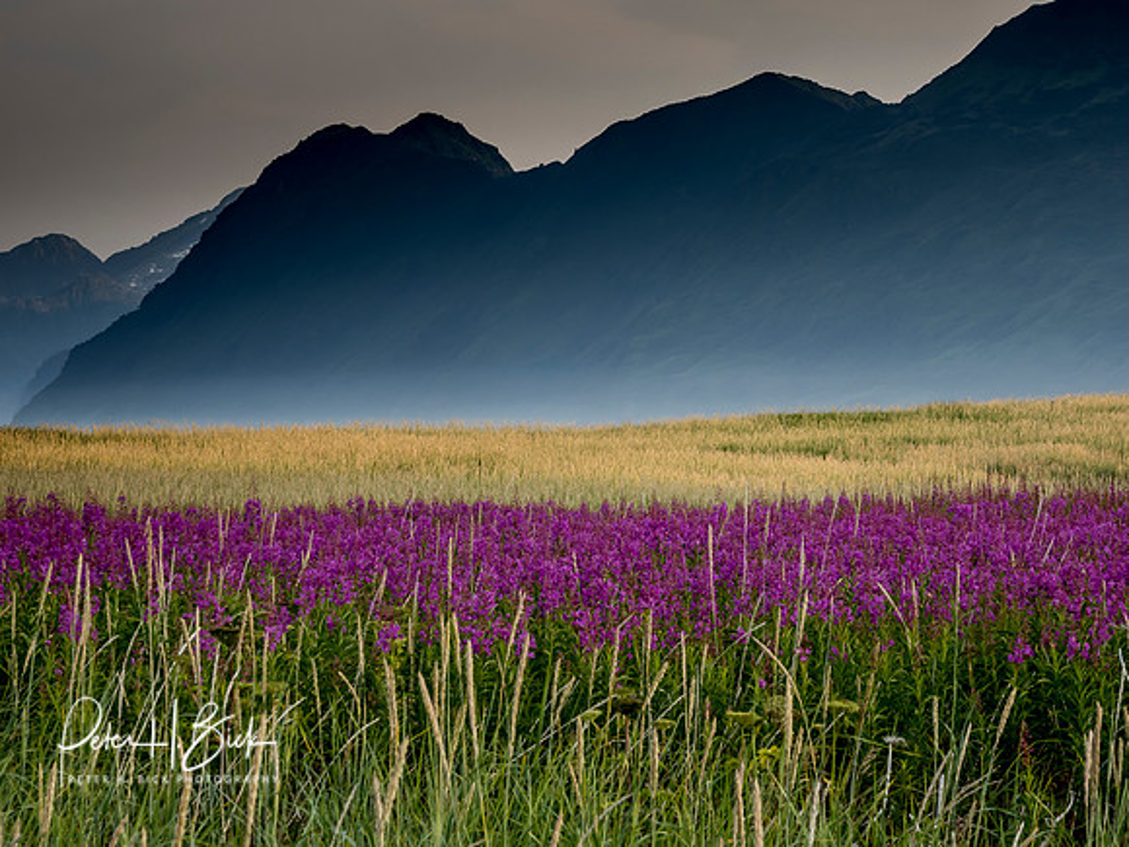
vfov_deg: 11.2
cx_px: 564
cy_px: 424
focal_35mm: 132
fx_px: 4305
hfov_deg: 14.9
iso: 400
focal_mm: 66
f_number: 10
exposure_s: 1/100
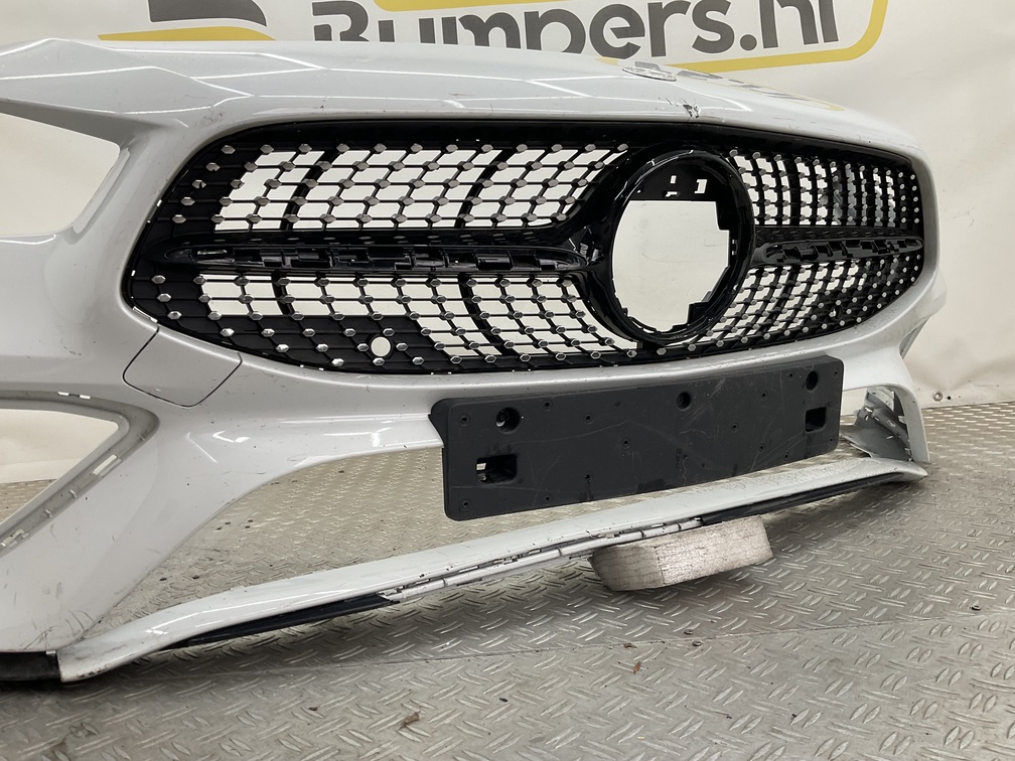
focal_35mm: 29
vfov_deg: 48.2
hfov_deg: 61.7
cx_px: 508
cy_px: 380
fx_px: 850
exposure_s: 1/100
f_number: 1.8
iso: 25
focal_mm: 3
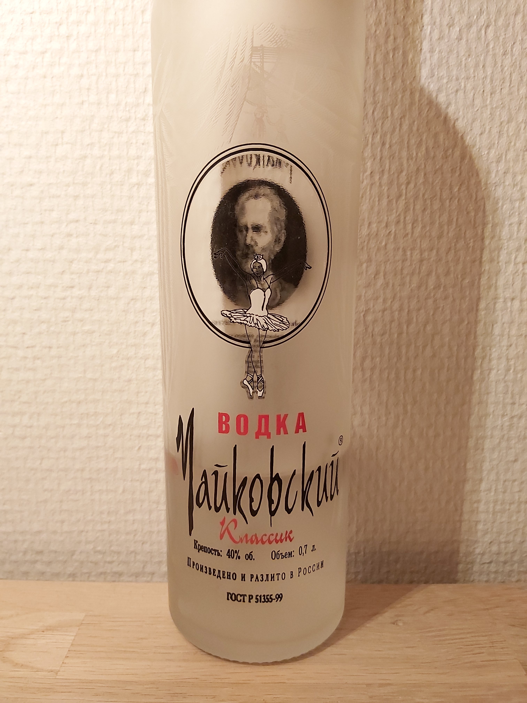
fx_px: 528
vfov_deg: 67.3
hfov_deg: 53.1
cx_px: 264
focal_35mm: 26
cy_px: 352
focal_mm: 3.92
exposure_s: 1/33
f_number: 1.7
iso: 250
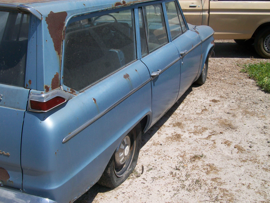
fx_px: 328
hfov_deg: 44.8
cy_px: 102
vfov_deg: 34.3
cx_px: 135
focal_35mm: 42
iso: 64
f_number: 5.4
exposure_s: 1/640
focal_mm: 7.6
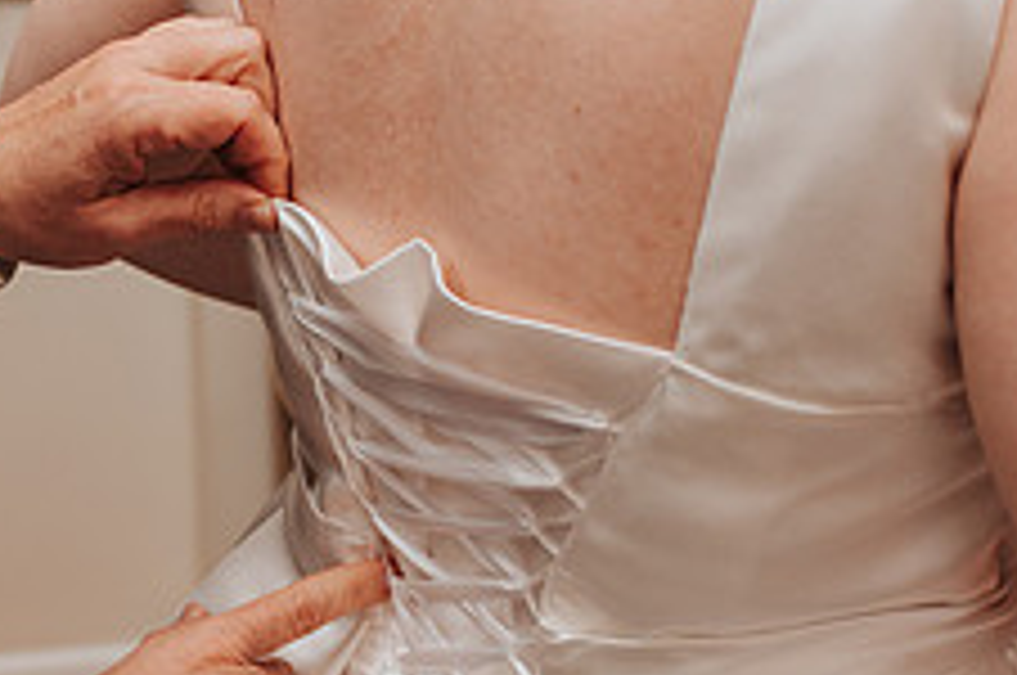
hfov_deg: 22.6
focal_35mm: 90
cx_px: 338
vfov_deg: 15.0
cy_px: 623
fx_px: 2539
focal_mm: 35
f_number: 4
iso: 800
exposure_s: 1/160
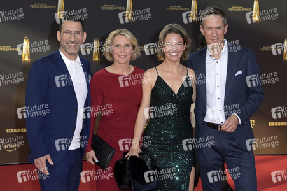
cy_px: 96
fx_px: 494
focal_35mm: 62
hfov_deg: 32.4
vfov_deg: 21.9
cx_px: 144
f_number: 6.3
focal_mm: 62
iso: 800
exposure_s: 1/250
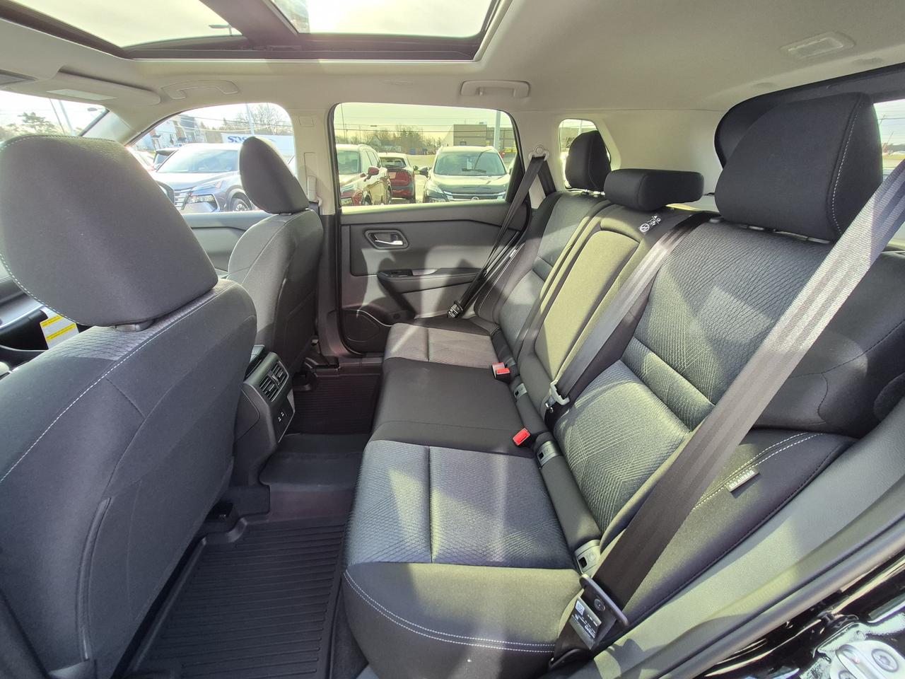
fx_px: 340
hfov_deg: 106.2
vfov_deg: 89.9
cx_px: 452
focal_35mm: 13
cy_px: 340
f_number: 2.2
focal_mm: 1.74
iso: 125
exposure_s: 1/60
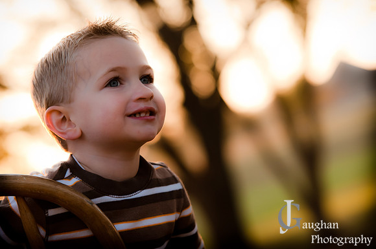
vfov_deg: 8.1
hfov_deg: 12.2
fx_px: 1752
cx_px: 188
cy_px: 124
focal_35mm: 168
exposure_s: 1/320
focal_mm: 112
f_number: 3.5
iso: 800
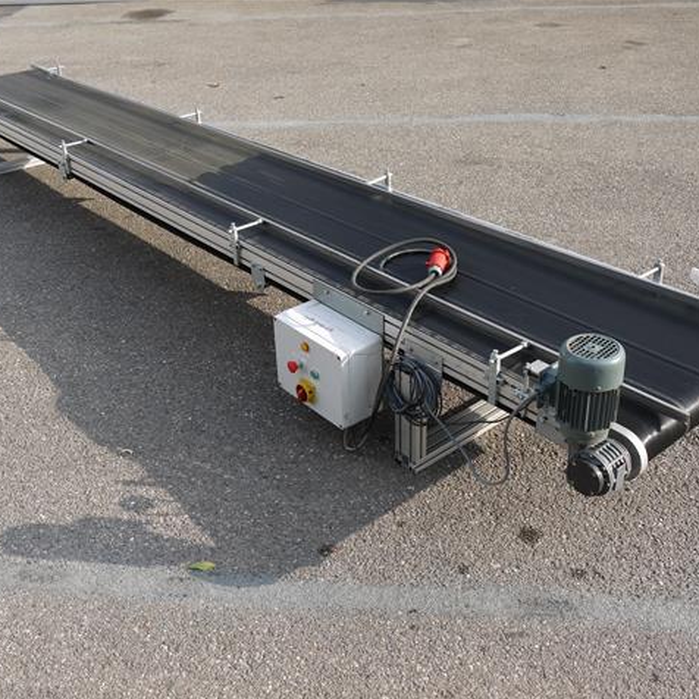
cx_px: 332
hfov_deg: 43.8
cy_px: 350
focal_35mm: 38
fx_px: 868
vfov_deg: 43.9
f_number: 6.3
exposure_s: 1/250
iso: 100
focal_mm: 16
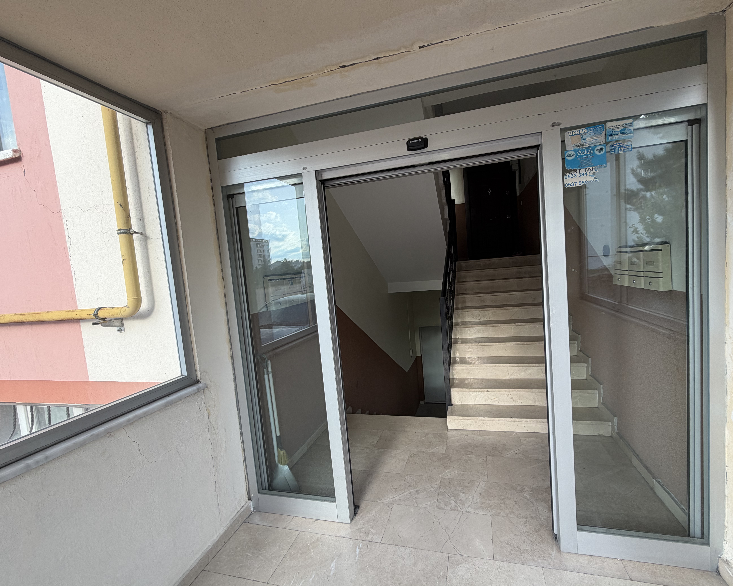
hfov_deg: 96.6
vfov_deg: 84.0
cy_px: 295
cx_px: 394
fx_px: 325
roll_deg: +5.3
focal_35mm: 15
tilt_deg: -4.4
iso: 32
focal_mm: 2.22
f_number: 2.2
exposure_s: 1/100
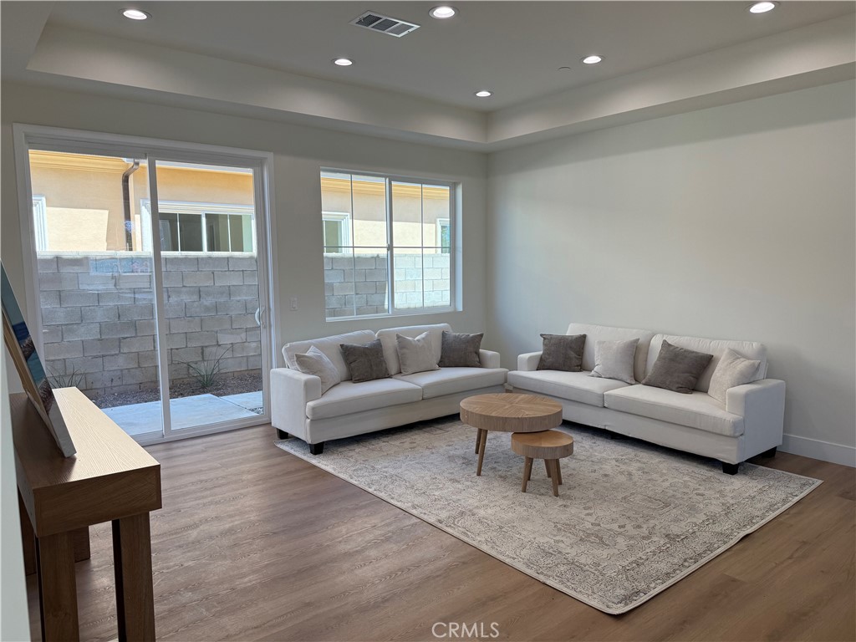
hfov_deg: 71.6
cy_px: 321
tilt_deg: -5.3
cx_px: 428
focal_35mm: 24
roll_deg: -0.1
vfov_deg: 56.8
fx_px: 593
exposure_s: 1/504
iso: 100
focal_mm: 6.76
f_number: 1.78
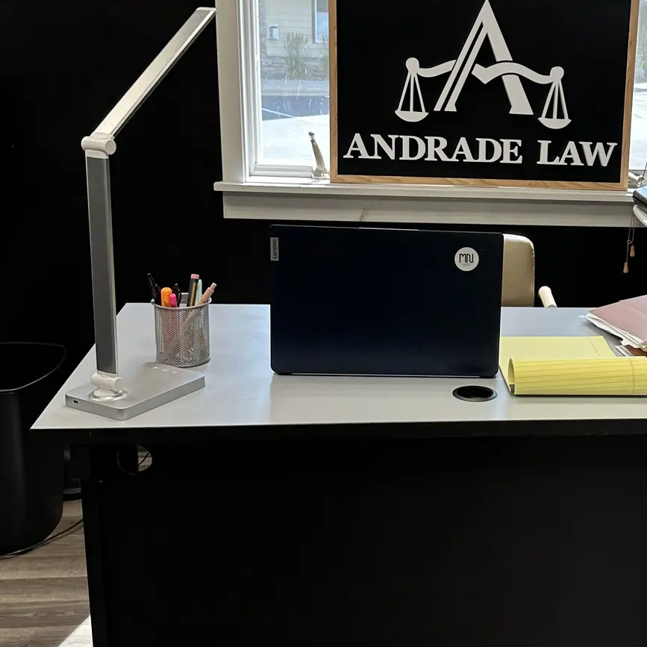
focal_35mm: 47
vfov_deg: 36.0
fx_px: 994
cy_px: 304
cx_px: 525
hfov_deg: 34.8
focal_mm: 6.86
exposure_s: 1/120
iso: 125
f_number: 1.78
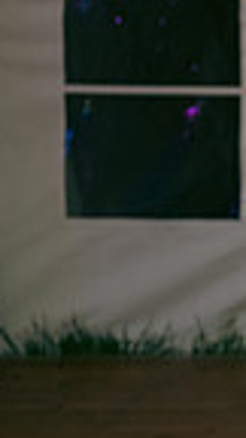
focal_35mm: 160
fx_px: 1855
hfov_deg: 6.7
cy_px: 8
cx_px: 817
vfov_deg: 13.3
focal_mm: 38
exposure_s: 1/160
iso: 800
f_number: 3.5
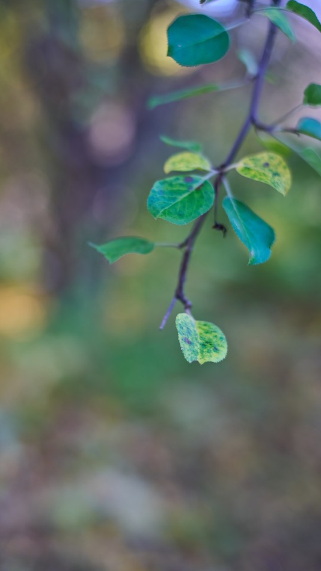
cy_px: 284
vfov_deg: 39.2
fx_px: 802
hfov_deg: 22.6
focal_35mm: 53
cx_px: 148
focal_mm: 50
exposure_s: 1/60
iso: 100
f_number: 2
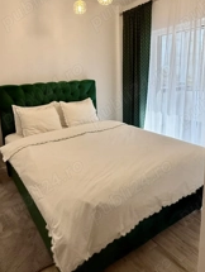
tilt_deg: -9.5
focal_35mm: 26
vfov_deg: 66.8
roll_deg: +2.2
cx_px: 86
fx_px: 205
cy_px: 115
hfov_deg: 53.0
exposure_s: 1/99
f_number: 2.2
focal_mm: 2.22
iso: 125
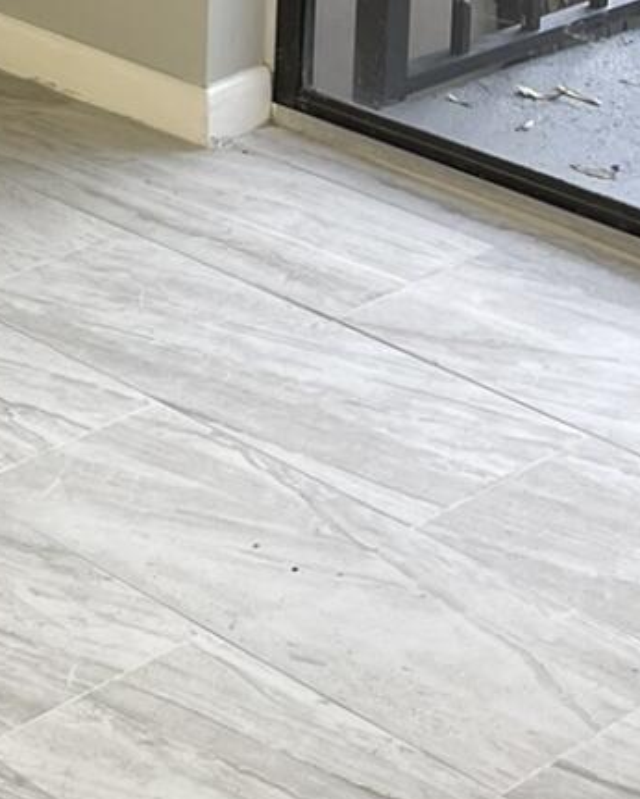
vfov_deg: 15.3
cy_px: -520
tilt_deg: -9.5
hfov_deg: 12.2
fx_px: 2674
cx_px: -620
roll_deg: +1.3
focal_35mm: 113
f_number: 1.6
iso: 50
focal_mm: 5.1
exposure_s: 1/121
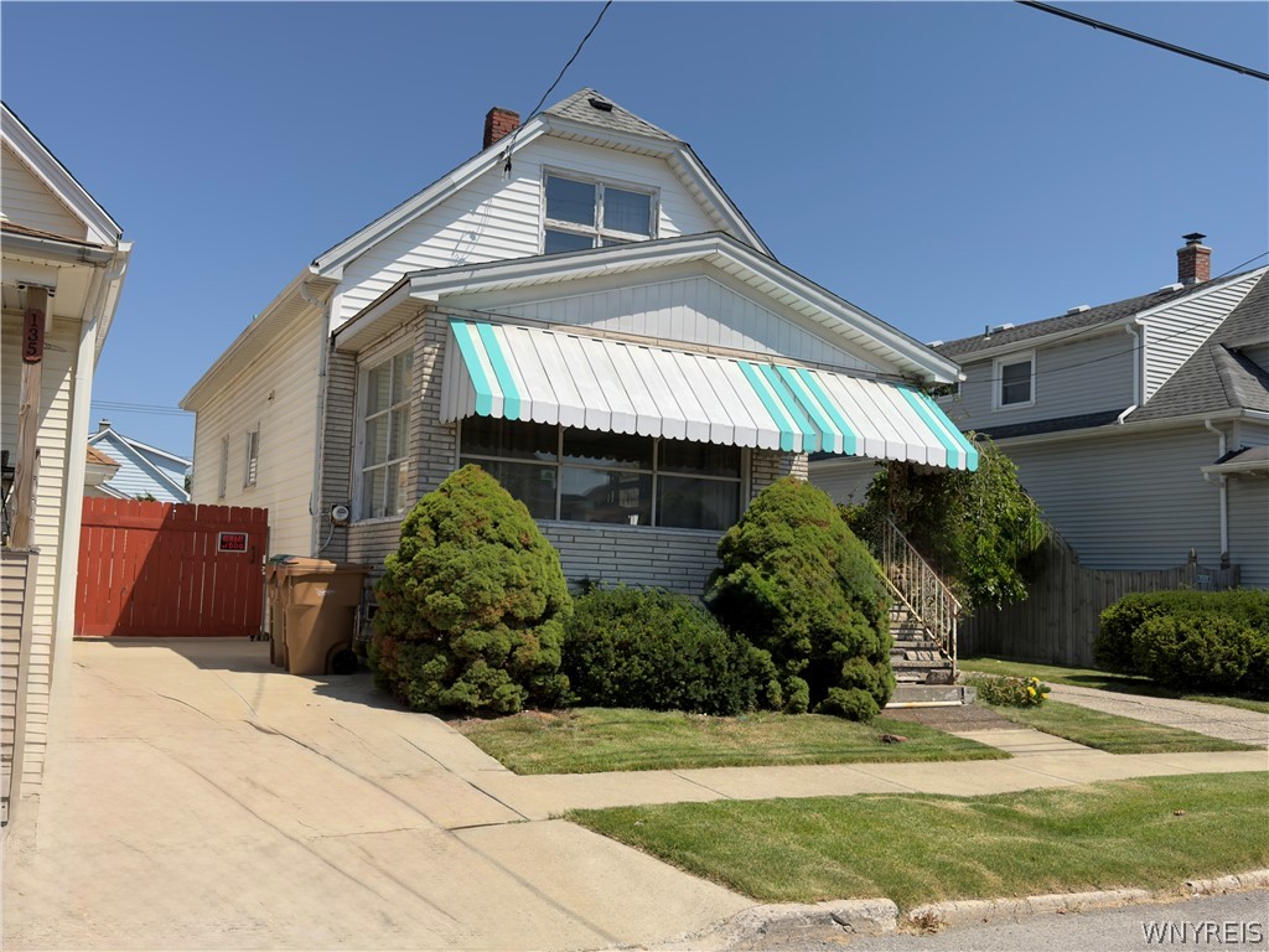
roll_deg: -1.9
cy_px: 476
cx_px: 634
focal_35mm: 33
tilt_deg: +5.0
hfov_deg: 55.4
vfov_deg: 42.9
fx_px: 1210
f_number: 1.78
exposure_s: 1/4808
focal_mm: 6.76
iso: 64
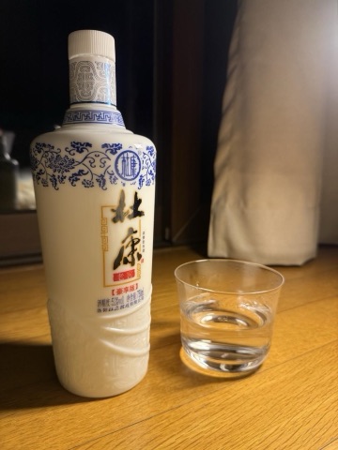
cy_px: 225
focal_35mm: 24
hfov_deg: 56.8
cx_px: 169
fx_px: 312
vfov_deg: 71.6
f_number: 1.78
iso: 200
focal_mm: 6.76
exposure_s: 1/73
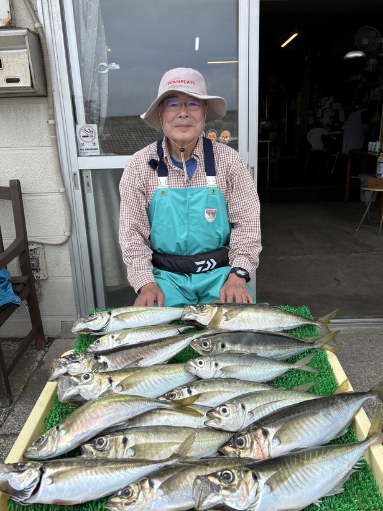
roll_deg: +1.8
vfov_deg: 65.3
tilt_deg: -16.0
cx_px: 198
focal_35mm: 27
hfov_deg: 51.3
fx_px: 399
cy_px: 247
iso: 50
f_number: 1.6
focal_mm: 5.96
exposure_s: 1/2288
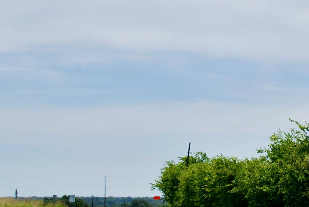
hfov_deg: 23.5
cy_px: 85
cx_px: 209
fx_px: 740
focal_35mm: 86
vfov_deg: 15.9
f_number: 9
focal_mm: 25
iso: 100
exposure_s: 1/320
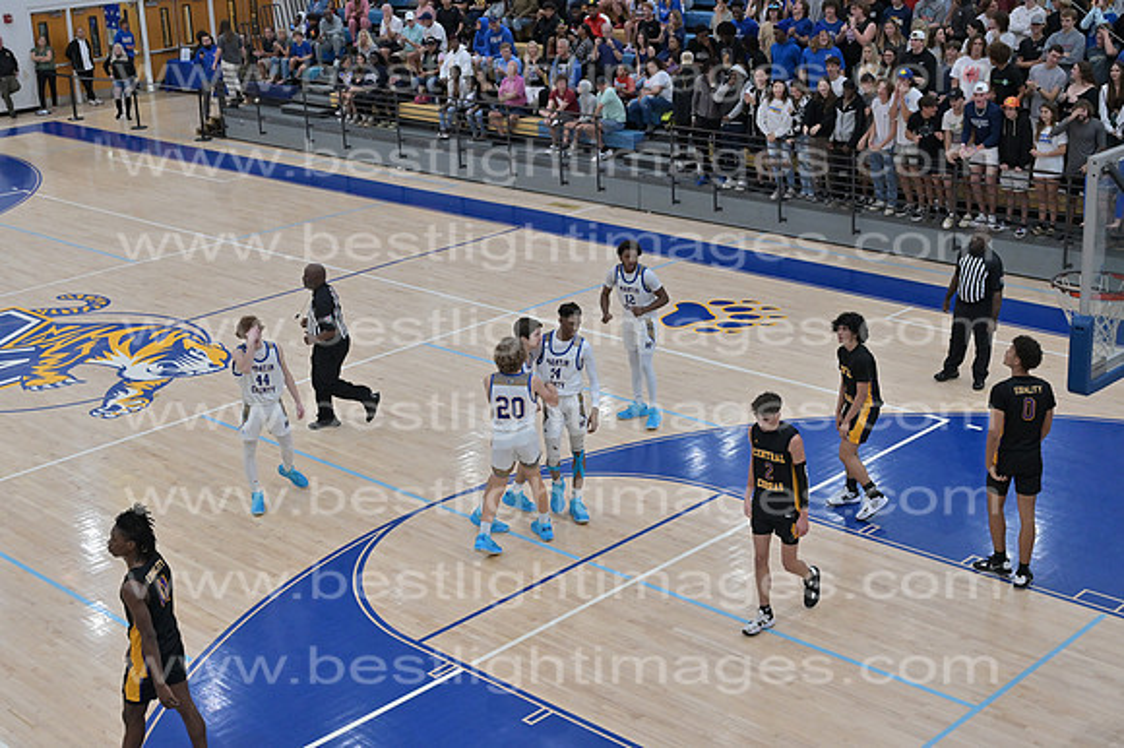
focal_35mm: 50
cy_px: 374
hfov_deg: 39.6
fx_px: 1560
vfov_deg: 27.0
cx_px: 562
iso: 2800
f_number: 4
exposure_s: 1/400
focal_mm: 50
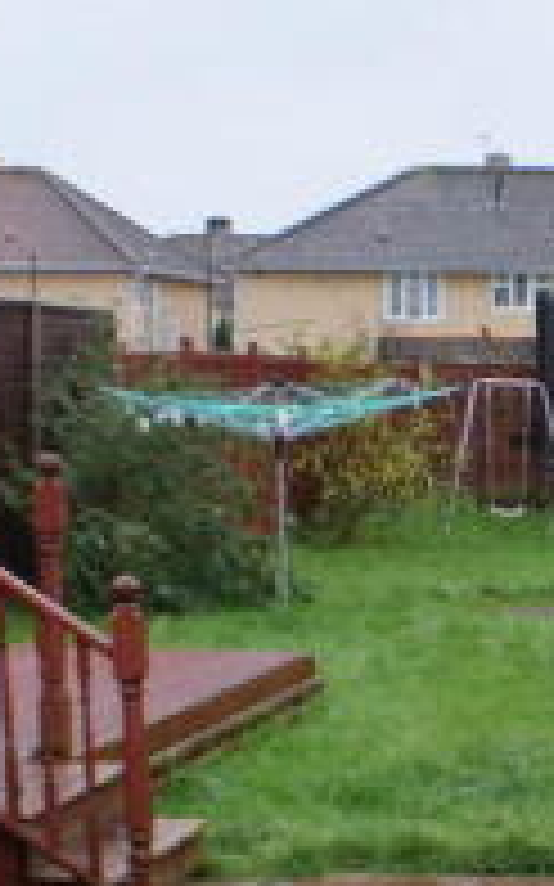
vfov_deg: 16.8
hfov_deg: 10.5
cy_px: 834
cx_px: 759
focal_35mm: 122
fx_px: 2949
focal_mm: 24
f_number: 5.6
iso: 400
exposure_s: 1/125
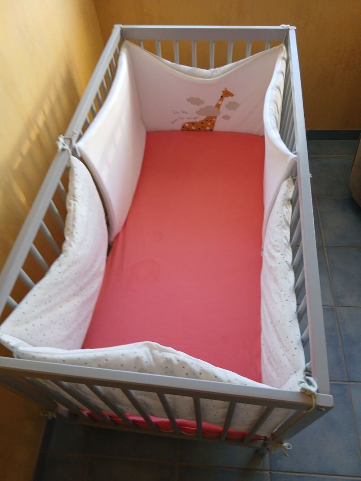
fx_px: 361
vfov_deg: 67.3
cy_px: 240
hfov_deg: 53.1
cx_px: 180
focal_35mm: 26
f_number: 1.8
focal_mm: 3.98
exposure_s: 1/50
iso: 160
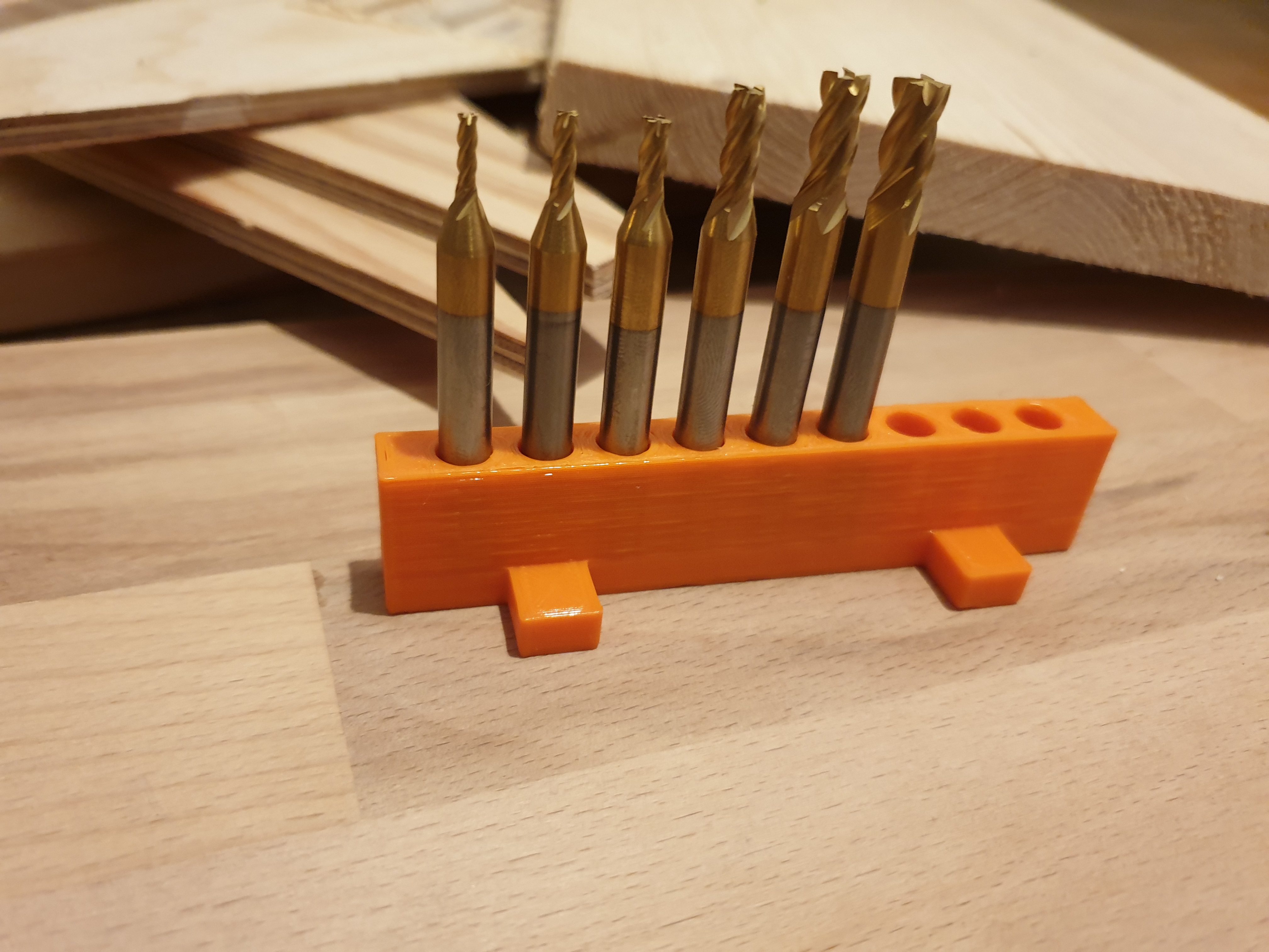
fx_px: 953
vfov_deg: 53.1
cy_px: 476
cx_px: 634
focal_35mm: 26
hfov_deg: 67.3
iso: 250
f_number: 1.5
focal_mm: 4.3
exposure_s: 1/30
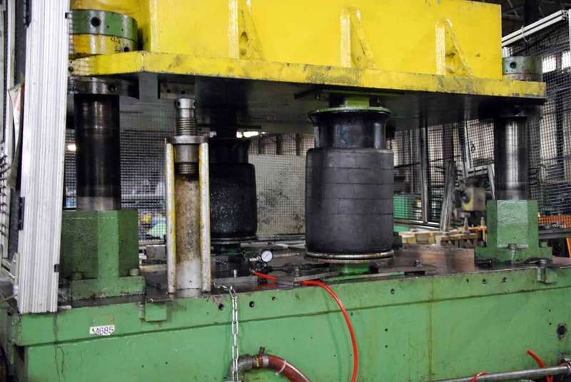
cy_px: 191
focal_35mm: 42
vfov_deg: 32.0
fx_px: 667
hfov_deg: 46.4
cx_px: 286
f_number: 4.2
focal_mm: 28
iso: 1600
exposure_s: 1/8
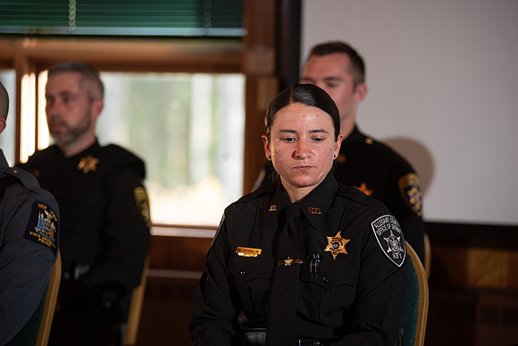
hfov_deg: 16.4
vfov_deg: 11.0
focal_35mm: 125
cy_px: 173
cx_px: 259
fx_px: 1799
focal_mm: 125
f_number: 2.8
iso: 640
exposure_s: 1/160
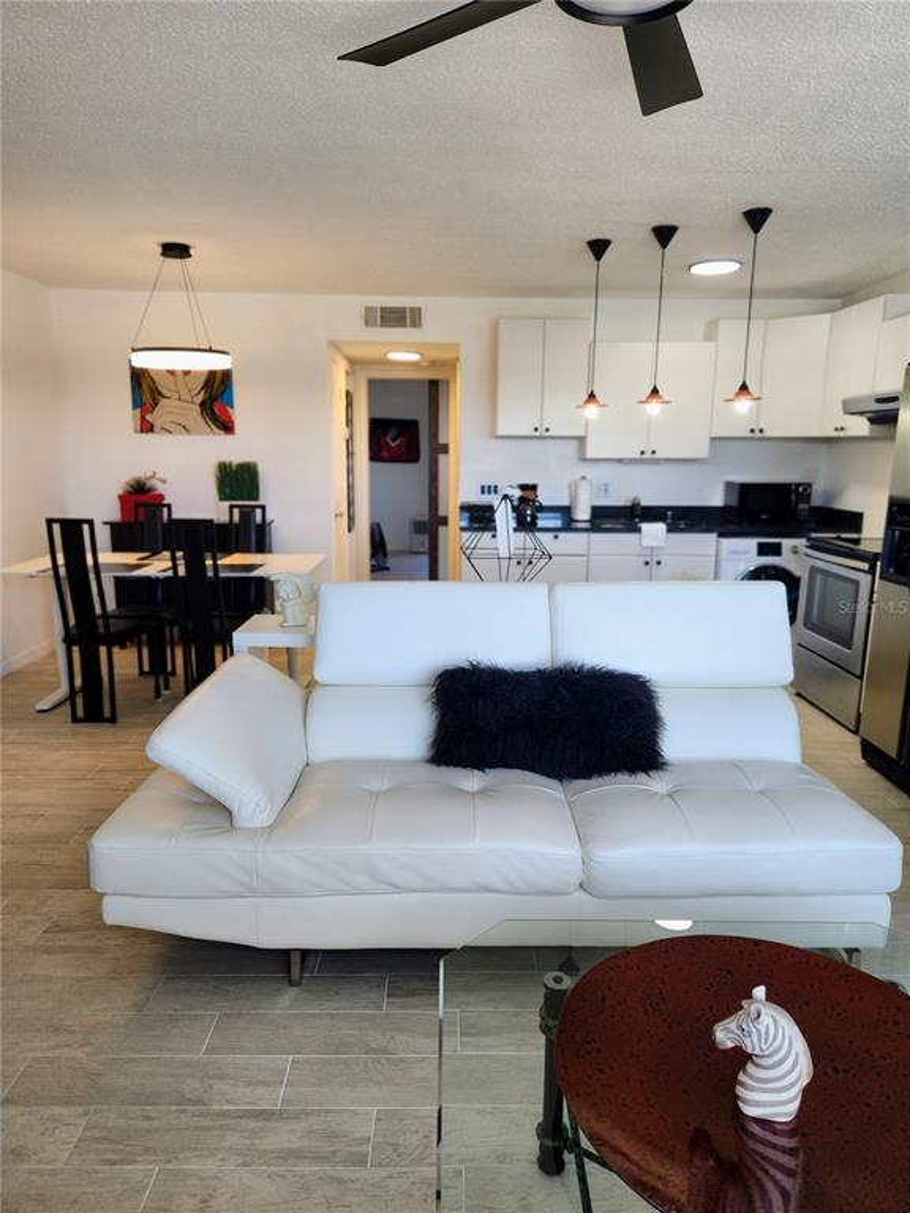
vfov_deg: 73.9
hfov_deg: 58.9
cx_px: 455
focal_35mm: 23
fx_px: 806
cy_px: 606
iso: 100
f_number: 1.8
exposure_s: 1/120
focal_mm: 5.4
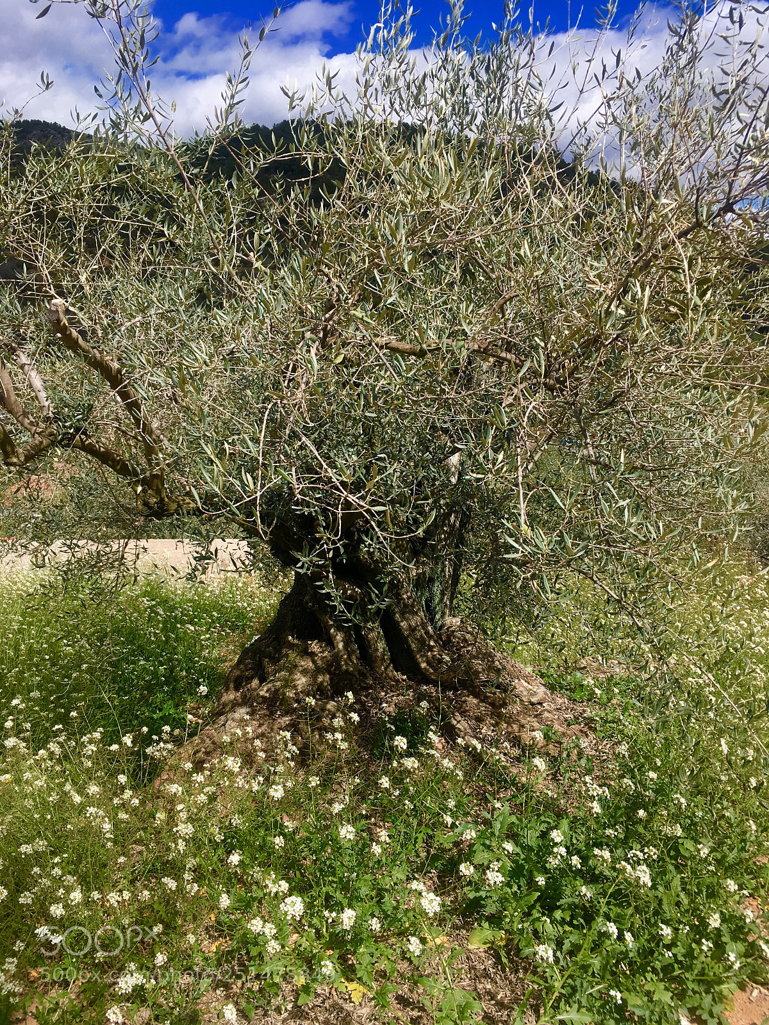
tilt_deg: -13.8
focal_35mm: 29
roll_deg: -1.1
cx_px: 384
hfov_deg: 48.2
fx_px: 859
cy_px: 512
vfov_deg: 61.7
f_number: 2.2
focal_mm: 4.15
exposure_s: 1/1603
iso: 25
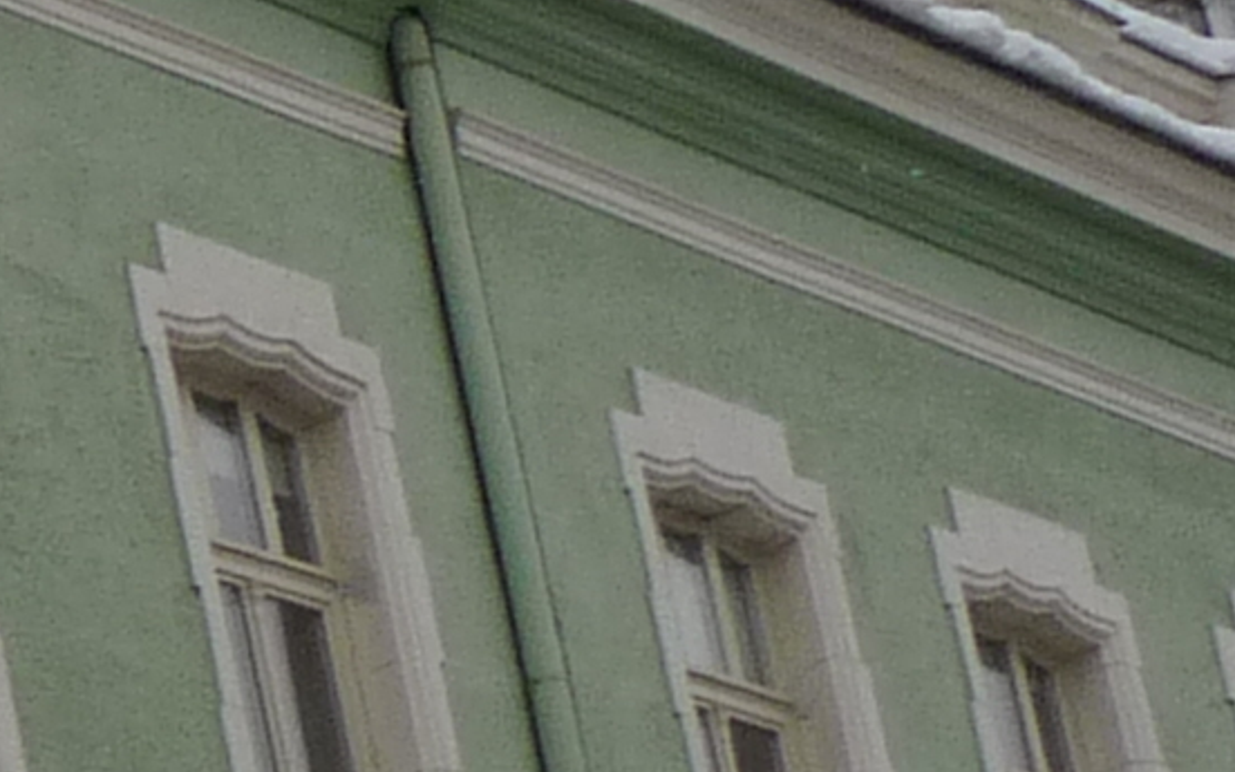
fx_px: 6833
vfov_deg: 6.3
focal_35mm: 203
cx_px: -2645
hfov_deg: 8.4
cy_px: 1654
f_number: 5
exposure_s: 1/200
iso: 100
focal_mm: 5.2
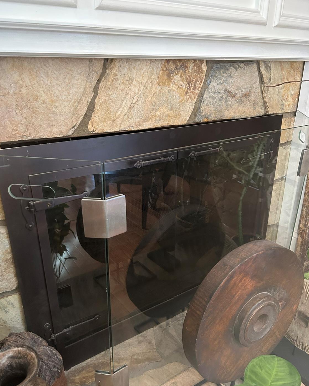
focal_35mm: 28
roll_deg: -0.4
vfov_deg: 62.2
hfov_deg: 51.5
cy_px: 205
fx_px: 320
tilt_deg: -22.2
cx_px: 150
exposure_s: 1/40
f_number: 1.5
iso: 400
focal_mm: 5.7
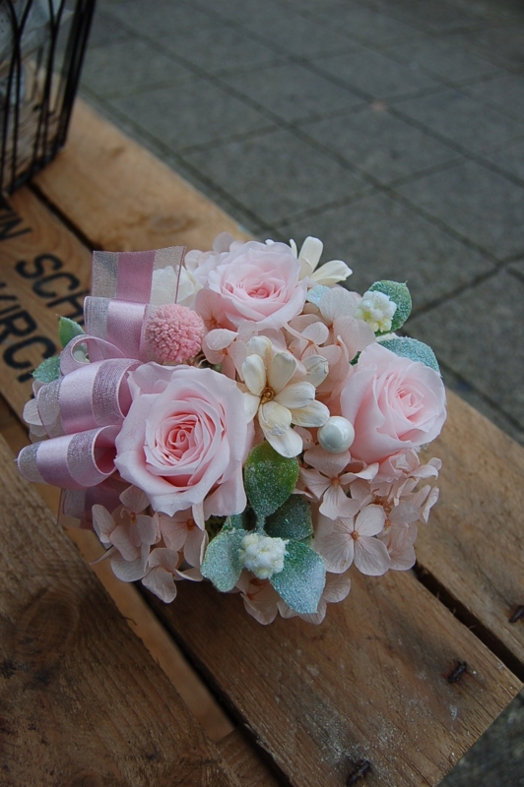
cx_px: 262
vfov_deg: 62.0
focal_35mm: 30
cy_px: 394
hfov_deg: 43.5
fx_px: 656
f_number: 6.3
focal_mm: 20
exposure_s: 1/160
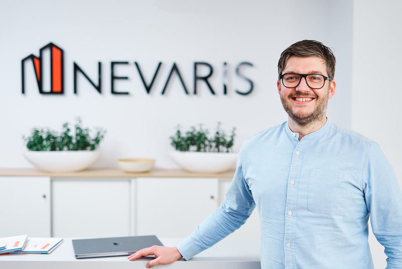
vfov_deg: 27.0
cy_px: 134
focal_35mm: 50
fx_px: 559
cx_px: 201
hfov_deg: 39.6
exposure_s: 1/160
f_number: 2.2
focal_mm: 50
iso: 160
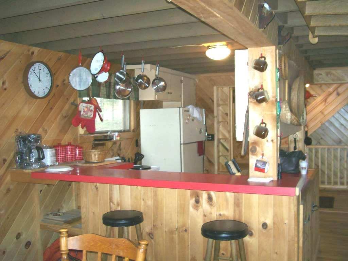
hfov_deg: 51.4
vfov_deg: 39.7
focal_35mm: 36
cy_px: 130
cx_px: 174
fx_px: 362
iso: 140
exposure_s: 1/64
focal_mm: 6
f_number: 2.7
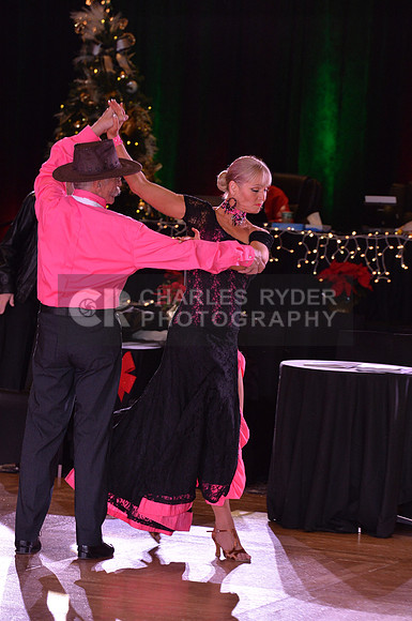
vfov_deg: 10.3
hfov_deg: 6.8
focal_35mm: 200
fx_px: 3443
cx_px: 206
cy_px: 310
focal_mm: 200
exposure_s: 1/250
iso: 2000
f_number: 6.3
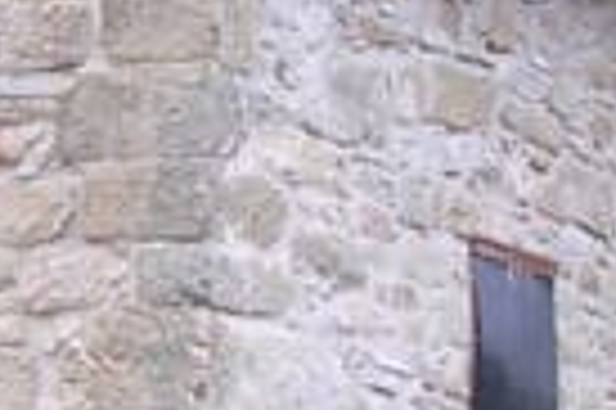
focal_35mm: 222
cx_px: -310
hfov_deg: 9.0
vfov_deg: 6.2
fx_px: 3794
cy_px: 63
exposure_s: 1/91.9
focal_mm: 5.8
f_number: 2.8
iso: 100
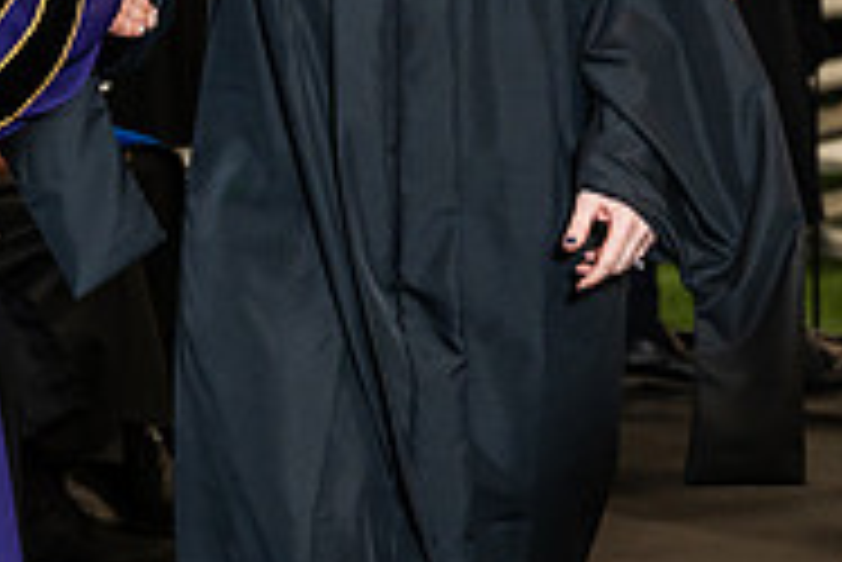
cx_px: -63
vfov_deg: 6.3
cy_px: -16
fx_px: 5079
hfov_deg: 9.4
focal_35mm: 217
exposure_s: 1/200
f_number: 4
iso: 1250
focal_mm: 70
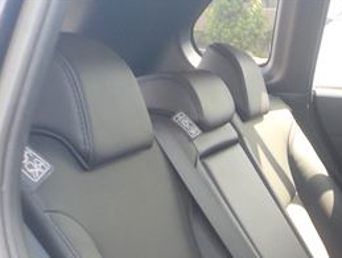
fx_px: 732
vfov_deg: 18.8
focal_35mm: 74
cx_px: 358
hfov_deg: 24.8
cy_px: 311
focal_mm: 4.1
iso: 125
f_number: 3.3
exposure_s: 1/50
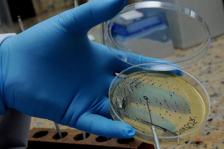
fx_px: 578
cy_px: 74
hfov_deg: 21.9
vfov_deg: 14.7
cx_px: 112
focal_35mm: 93
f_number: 10
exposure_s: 1/250
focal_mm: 62
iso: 1000
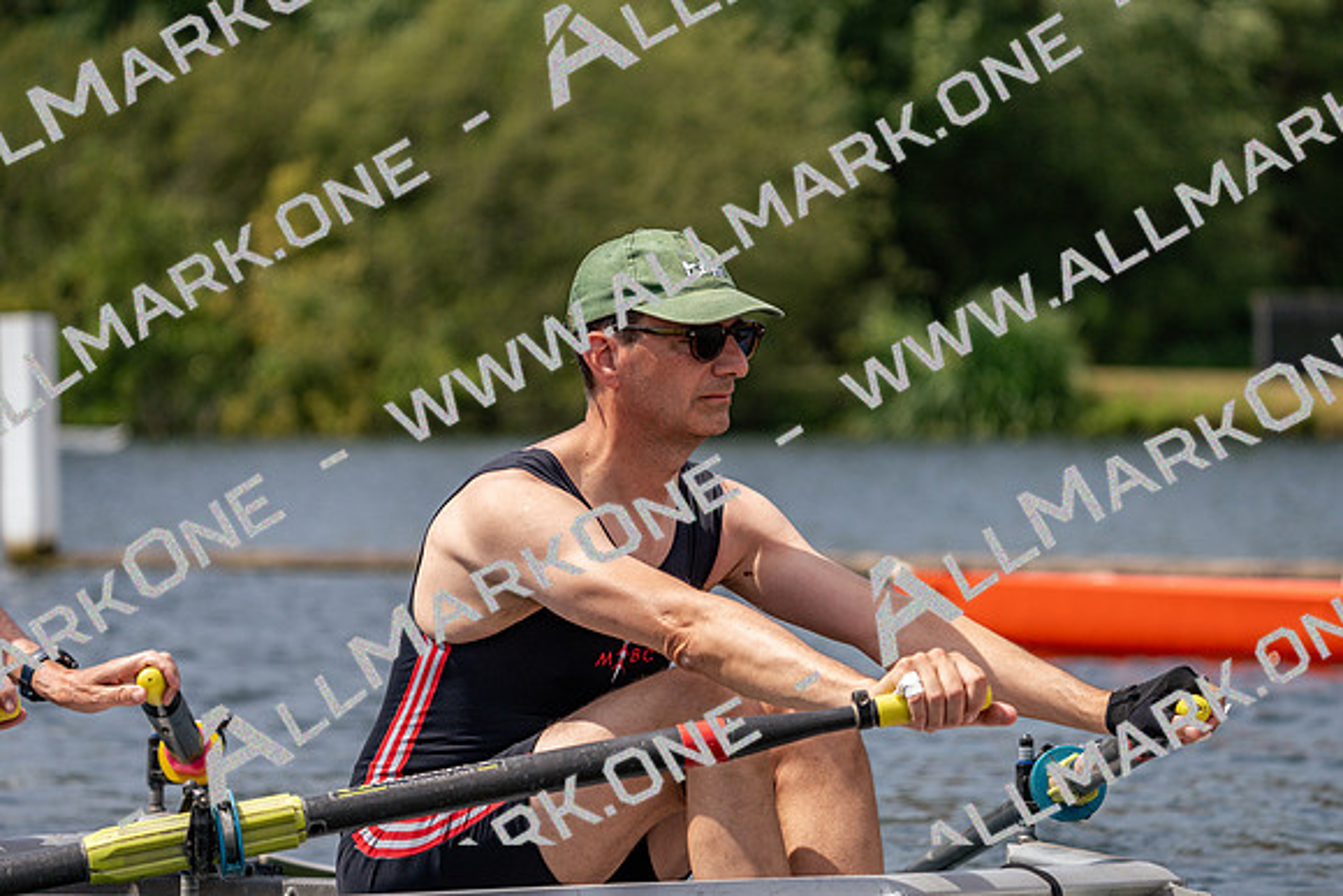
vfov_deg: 6.6
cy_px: 448
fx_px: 7798
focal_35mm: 209
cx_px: 672
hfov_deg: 9.8
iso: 200
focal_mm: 209
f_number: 5.6
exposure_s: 1/1600
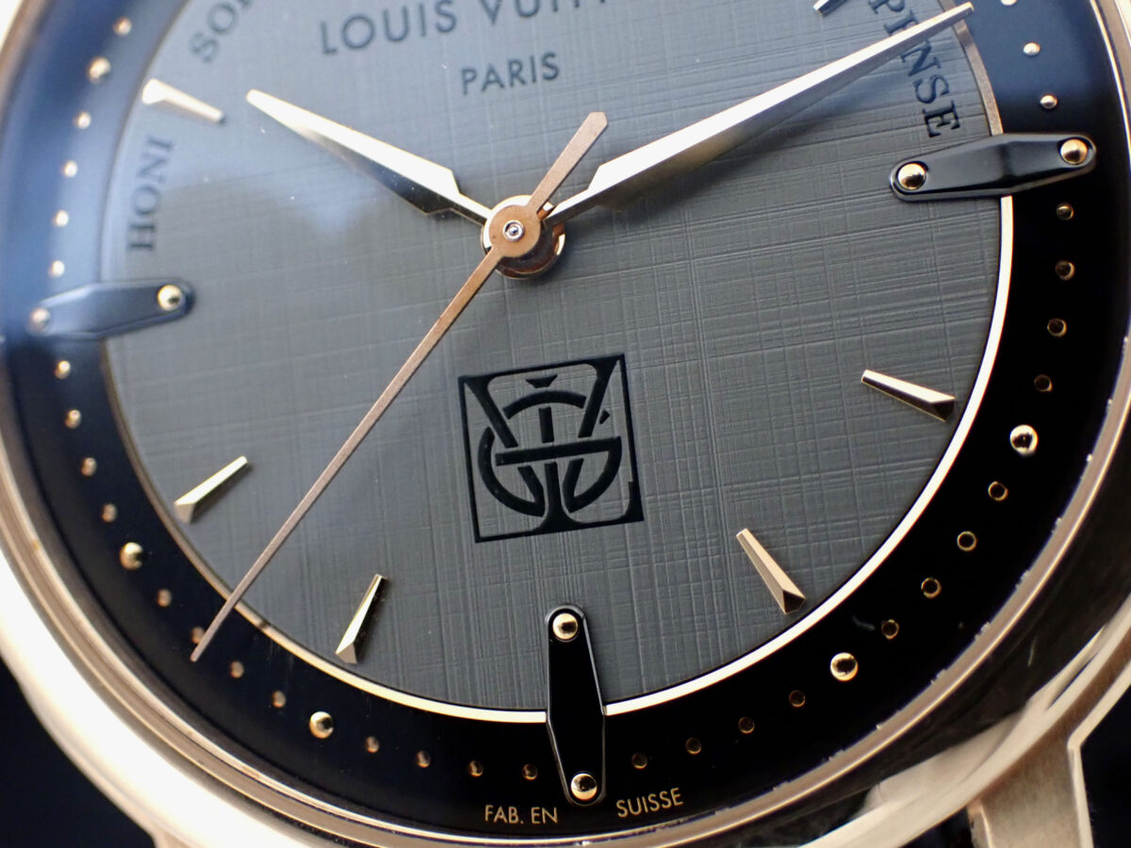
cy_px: 424
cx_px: 566
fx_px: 2026
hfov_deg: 31.2
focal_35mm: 62
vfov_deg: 23.7
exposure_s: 1/125
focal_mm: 11.09
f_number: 3.6
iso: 800
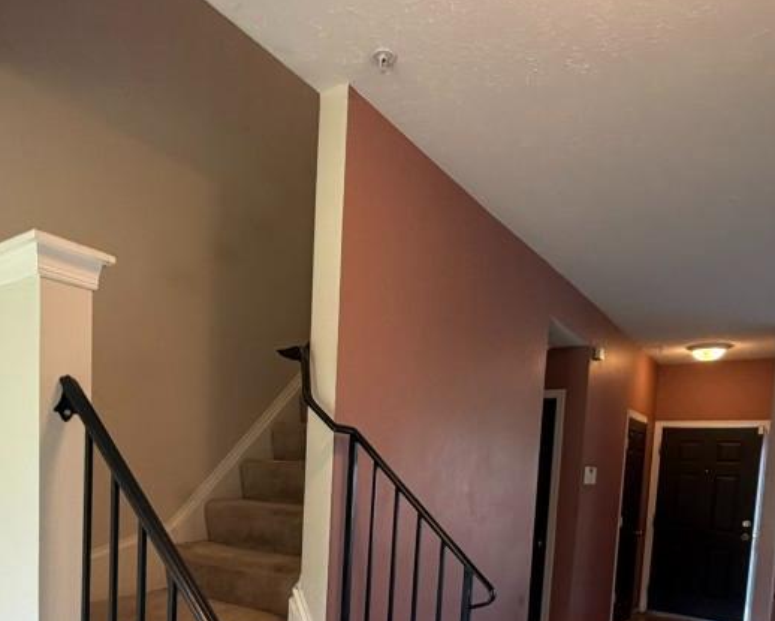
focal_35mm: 27
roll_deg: -1.5
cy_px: 518
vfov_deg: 49.3
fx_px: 620
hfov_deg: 63.8
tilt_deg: -6.2
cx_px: 334
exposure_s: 1/120
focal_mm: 2.22
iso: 250
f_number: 2.2
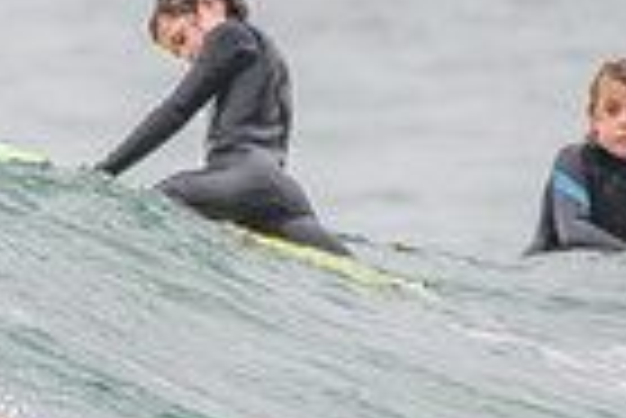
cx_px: -42
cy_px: 375
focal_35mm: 2558
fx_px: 44527
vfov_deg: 0.5
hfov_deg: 0.8
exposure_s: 1/800
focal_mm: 500
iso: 400
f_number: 5.6
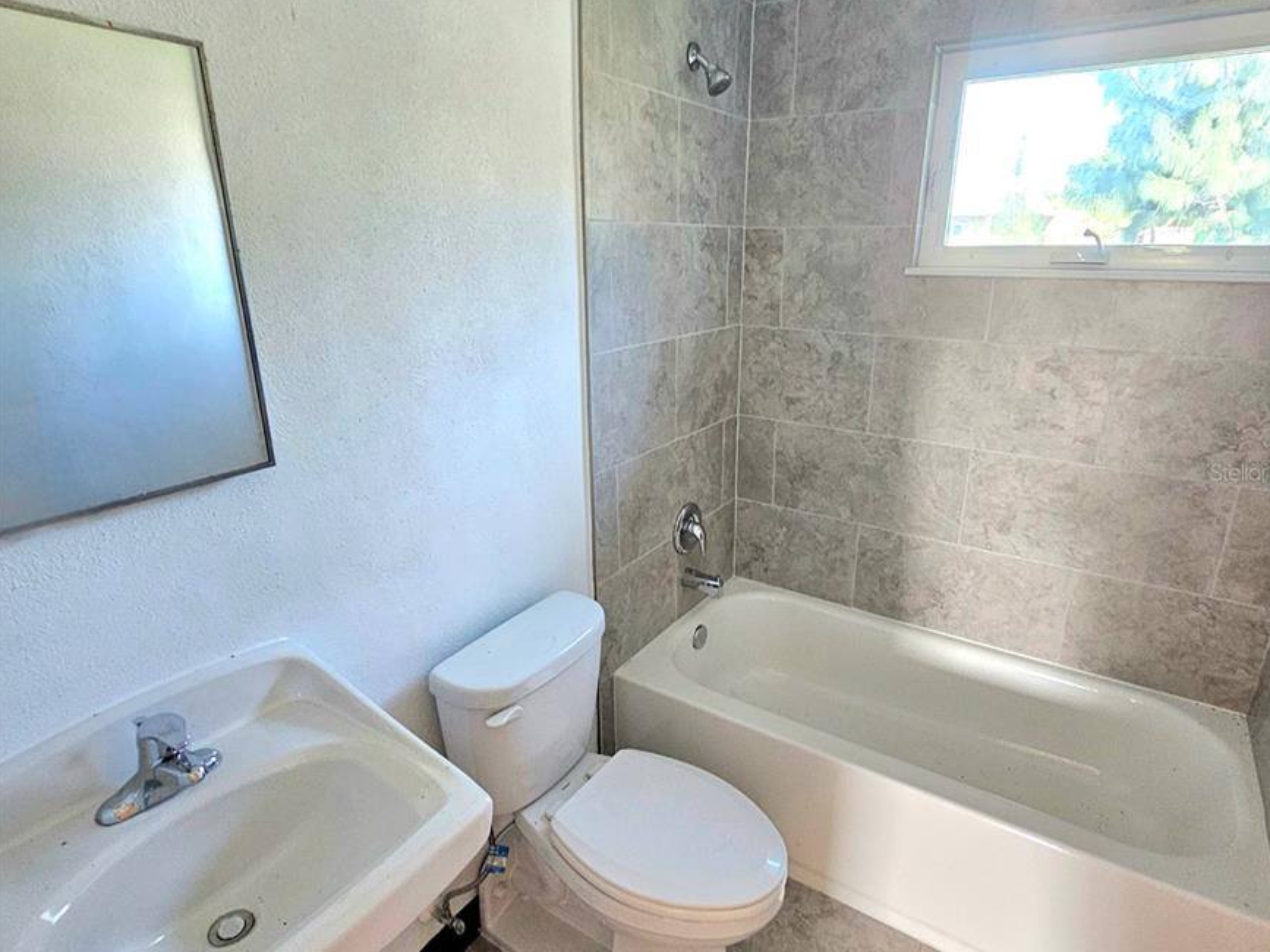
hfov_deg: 87.7
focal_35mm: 18
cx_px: 655
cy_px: 472
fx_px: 660
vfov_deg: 71.6
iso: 320
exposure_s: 1/40
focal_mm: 2.2
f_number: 2.2
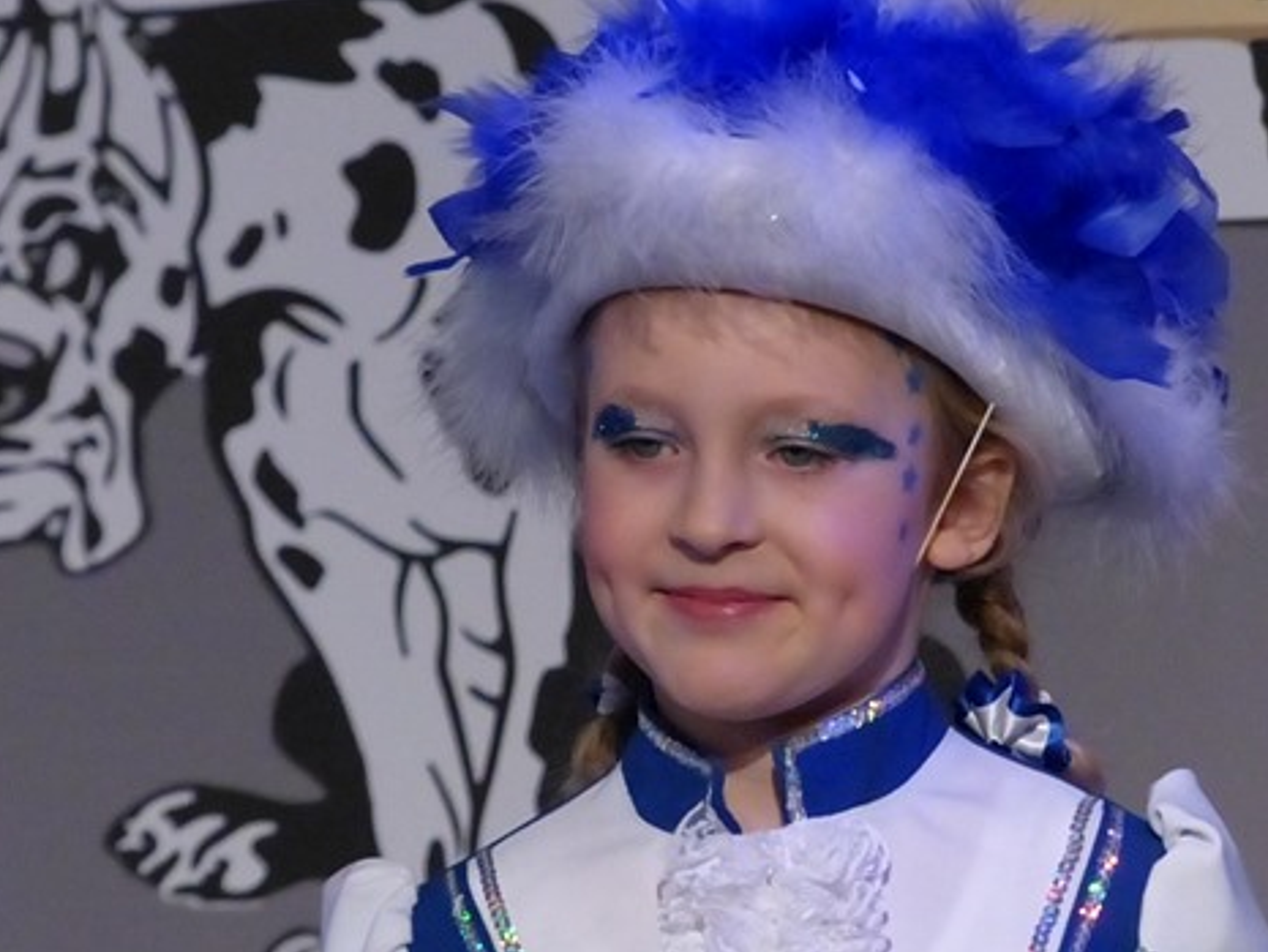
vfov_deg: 3.3
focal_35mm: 456
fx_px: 16708
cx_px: 731
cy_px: 449
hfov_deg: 4.3
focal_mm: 62.1
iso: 1600
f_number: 4
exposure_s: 1/640
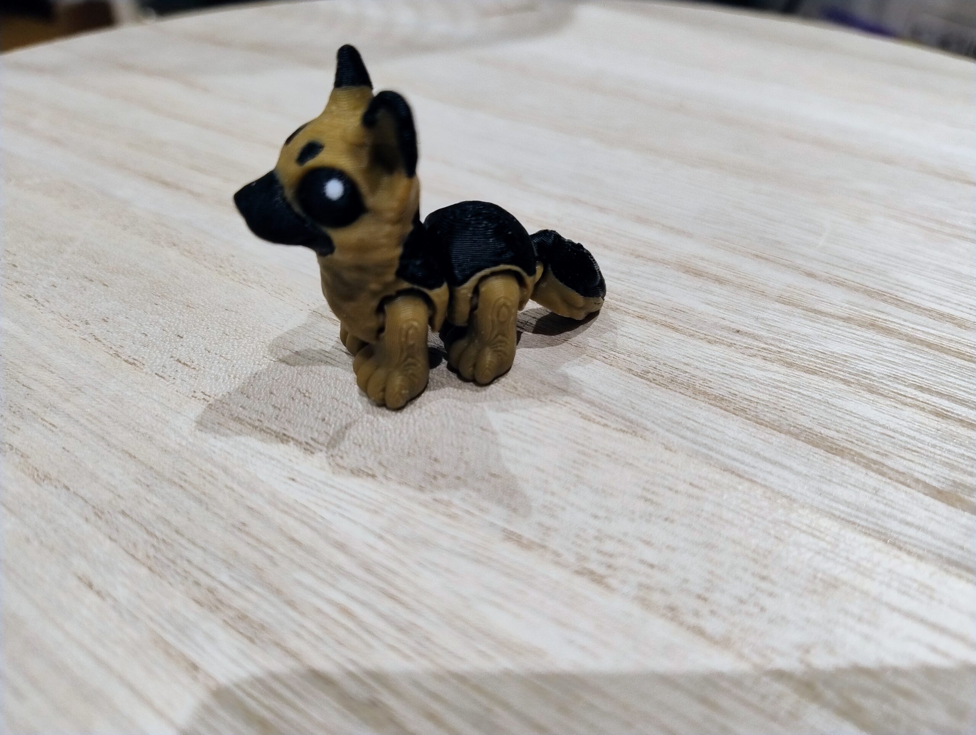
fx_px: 678
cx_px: 488
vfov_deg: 56.9
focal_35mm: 24
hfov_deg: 71.5
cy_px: 368
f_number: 1.8
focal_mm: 5.56
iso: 534
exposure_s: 1/50
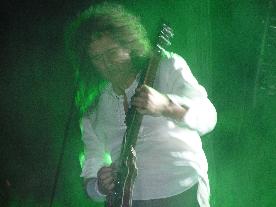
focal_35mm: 307
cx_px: 138
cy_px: 104
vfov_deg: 4.8
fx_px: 2448
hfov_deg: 6.5
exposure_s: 1/15
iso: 200
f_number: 3.5
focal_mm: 50.9
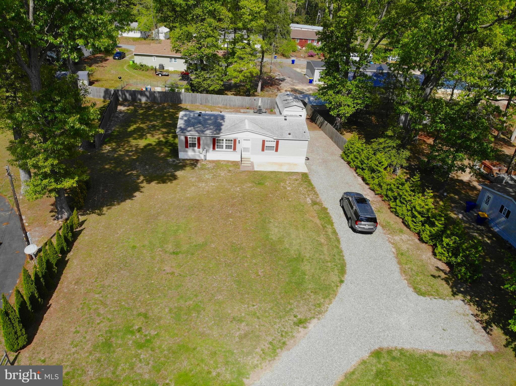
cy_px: 193
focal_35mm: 24
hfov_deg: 71.6
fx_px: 358
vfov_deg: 56.8
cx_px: 258
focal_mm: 4.5
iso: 110
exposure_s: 1/899
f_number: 2.8
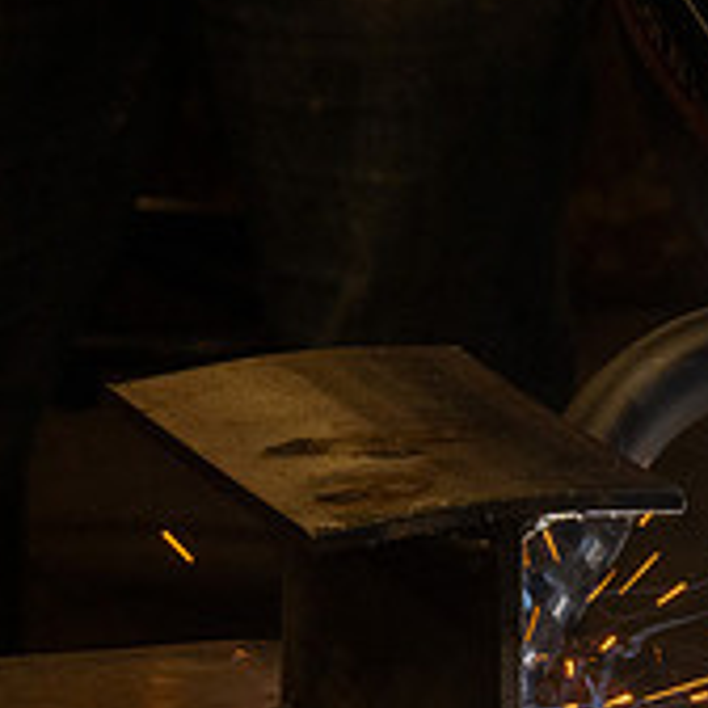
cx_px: 411
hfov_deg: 4.6
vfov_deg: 4.6
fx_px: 8863
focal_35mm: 383
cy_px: 526
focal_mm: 96
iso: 500
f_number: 16
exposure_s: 1/125
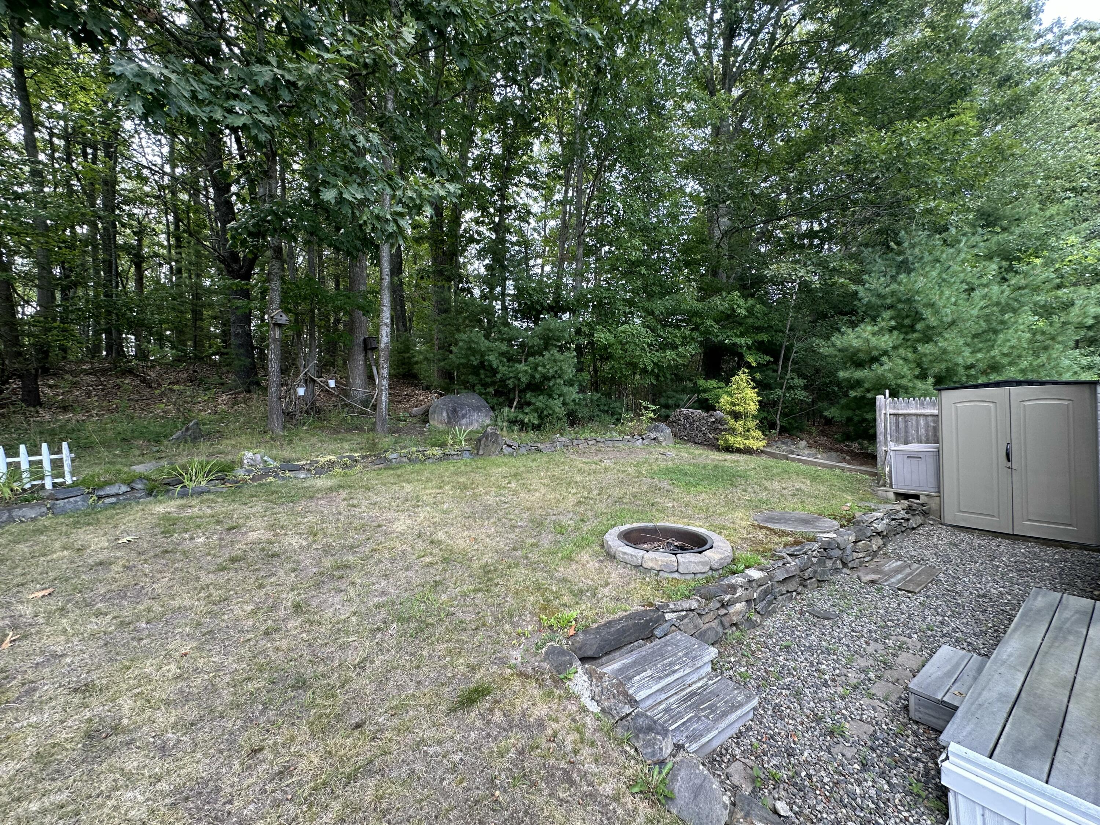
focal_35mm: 14
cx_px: 550
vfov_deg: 85.7
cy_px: 412
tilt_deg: +0.4
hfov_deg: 102.1
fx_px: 445
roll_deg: +0.8
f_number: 2.2
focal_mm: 2.22
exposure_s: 1/99
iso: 64
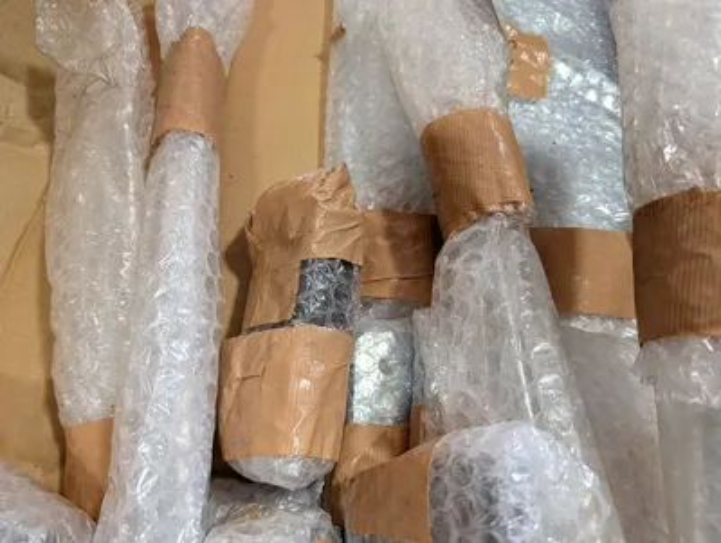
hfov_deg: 71.5
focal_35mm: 24
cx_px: 360
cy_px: 272
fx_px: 500
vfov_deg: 56.9
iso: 1366
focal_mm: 6.9
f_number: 1.68
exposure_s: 1/887
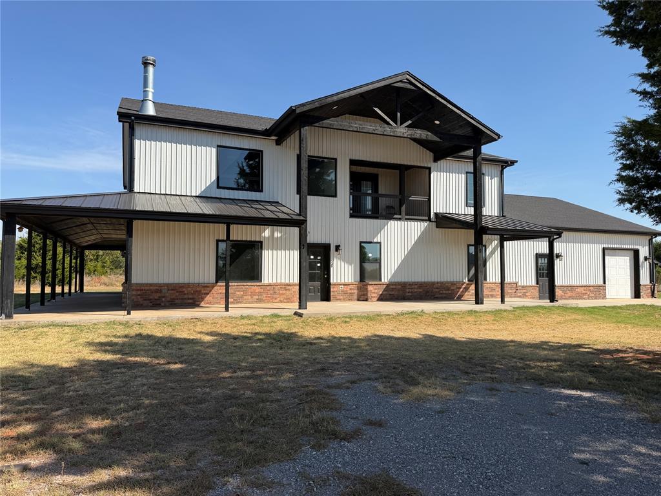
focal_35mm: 24
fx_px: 458
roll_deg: -0.3
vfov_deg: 56.8
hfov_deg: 71.6
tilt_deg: +2.5
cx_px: 330
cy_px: 248
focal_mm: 6.76
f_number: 1.78
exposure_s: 1/3759
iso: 80
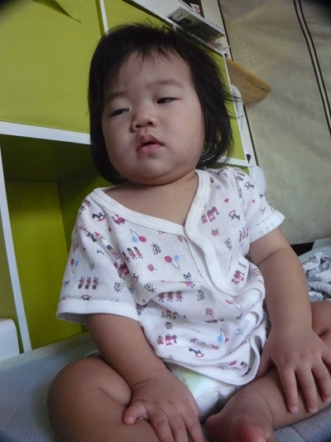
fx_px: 459
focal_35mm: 36
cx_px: 166
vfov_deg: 51.3
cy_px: 221
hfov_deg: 39.7
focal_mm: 6
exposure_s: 1/50
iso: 400
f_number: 2.8
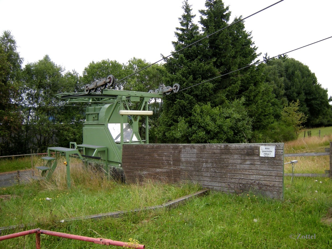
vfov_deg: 49.7
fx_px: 269
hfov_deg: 63.4
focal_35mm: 28
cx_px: 166
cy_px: 124
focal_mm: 4.7
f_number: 5.6
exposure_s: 1/160
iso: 64
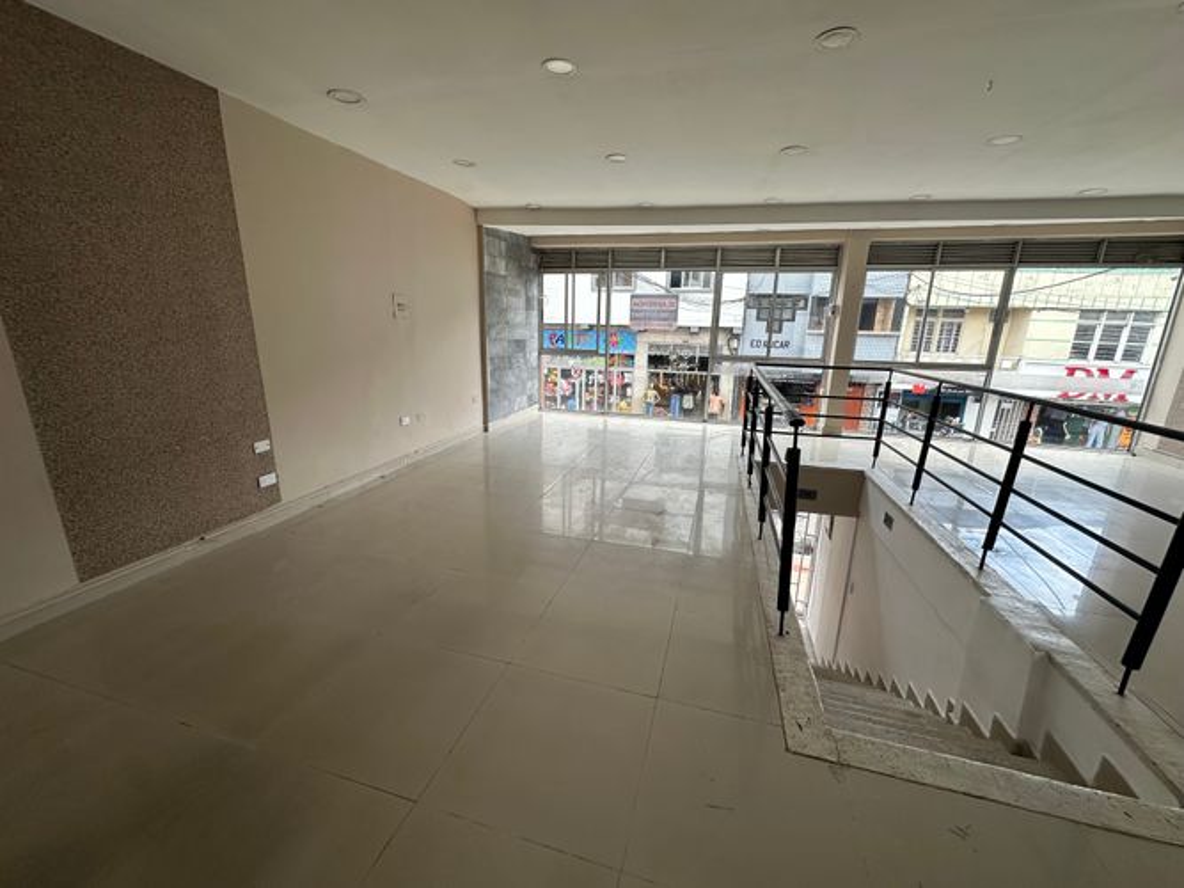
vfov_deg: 85.7
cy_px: 444
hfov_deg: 102.1
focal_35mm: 14
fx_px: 479
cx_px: 592
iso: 40
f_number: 2.2
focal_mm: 2.22
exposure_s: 1/198
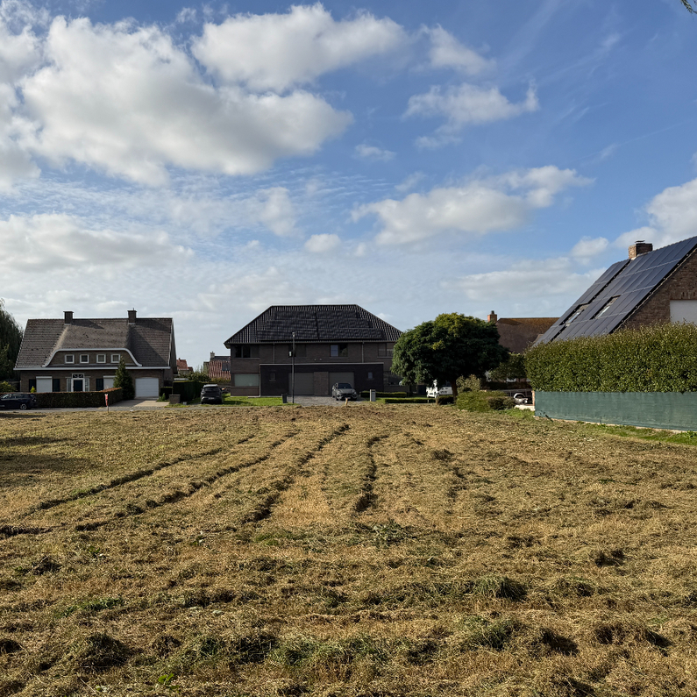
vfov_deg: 51.1
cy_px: 365
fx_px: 729
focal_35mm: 32
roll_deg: +0.9
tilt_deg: +0.8
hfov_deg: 49.9
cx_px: 217
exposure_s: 1/7353
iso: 80
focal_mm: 6.76
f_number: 1.78
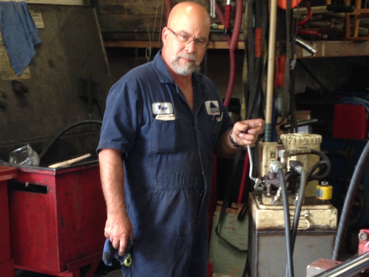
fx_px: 821
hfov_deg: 25.3
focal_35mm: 77
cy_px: 258
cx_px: 215
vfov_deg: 18.8
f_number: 2.4
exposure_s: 1/20
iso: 80
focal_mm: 4.13
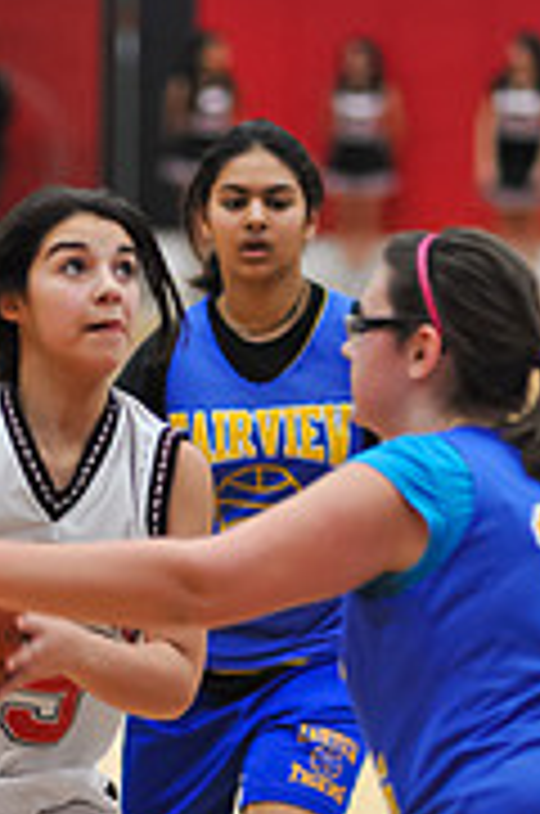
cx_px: 47
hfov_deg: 6.5
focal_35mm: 211
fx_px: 4765
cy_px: 706
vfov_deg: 9.7
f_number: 2
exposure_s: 1/500
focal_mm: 85
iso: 1250
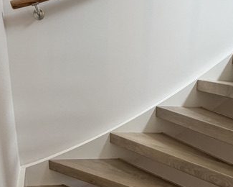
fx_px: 297
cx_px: 141
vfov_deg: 31.9
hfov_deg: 42.7
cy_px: 191
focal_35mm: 43
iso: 320
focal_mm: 2.22
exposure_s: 1/100
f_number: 2.2
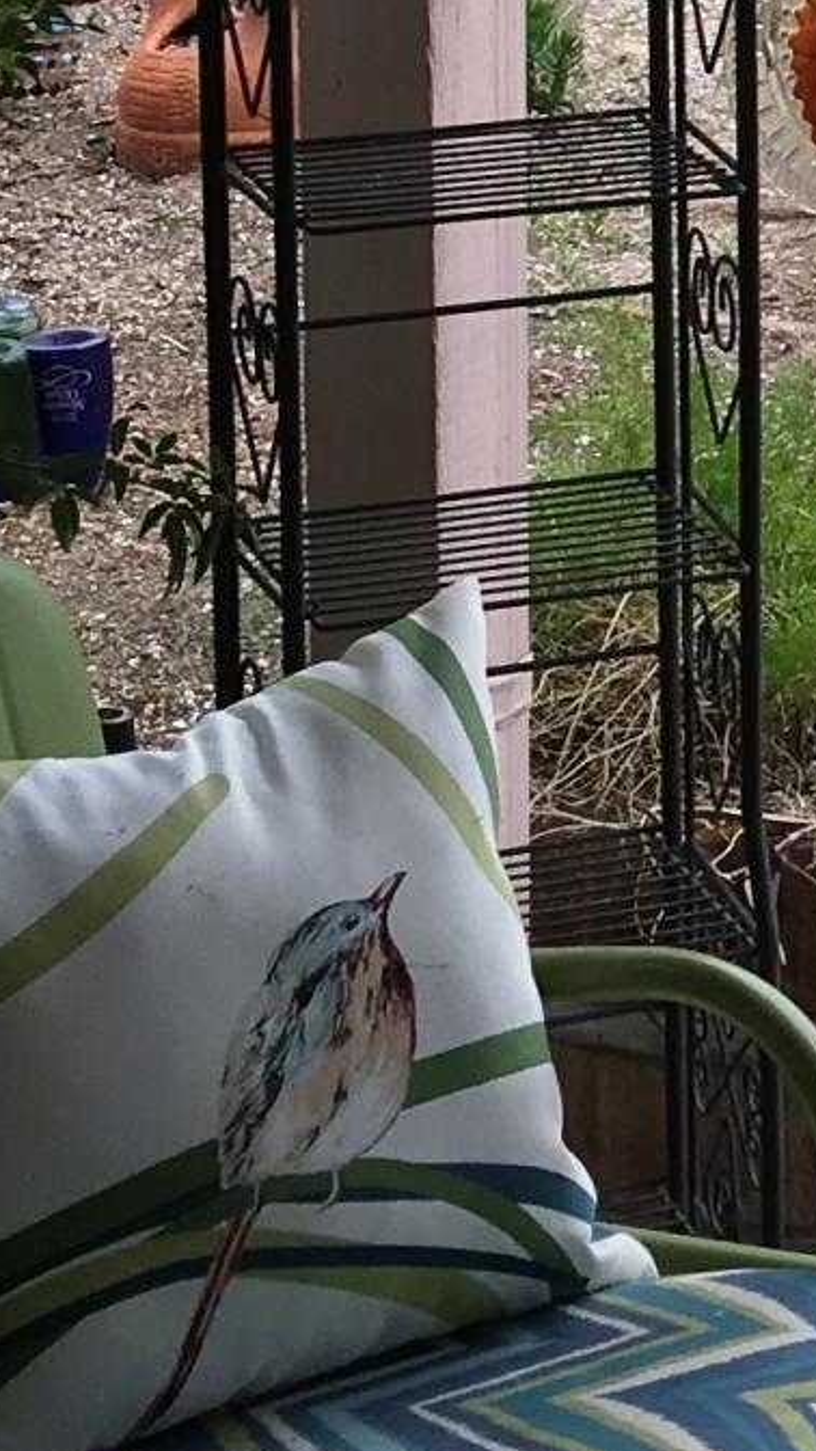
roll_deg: -1.4
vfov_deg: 14.7
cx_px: 1597
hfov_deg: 8.2
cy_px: -371
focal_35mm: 141
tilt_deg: -7.0
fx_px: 5424
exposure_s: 1/182
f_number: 2.2
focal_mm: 4.15
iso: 25
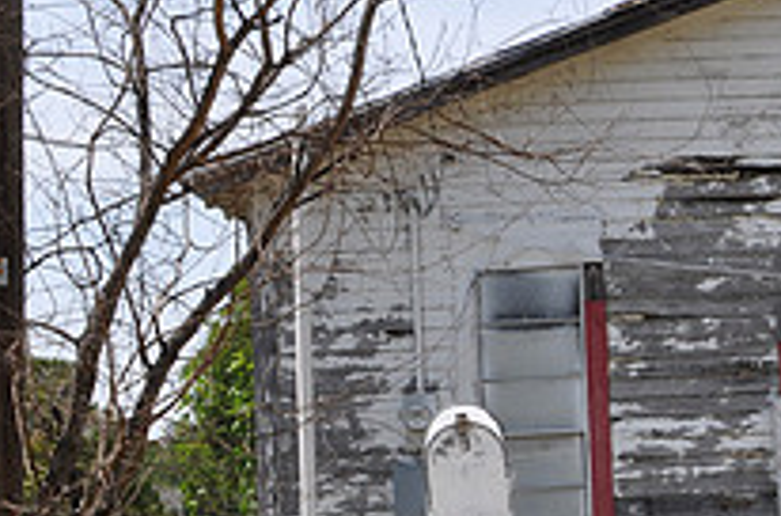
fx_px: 2379
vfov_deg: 12.3
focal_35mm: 110
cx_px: 952
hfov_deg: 17.7
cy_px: 381
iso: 200
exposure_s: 1/125
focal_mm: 26
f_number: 11
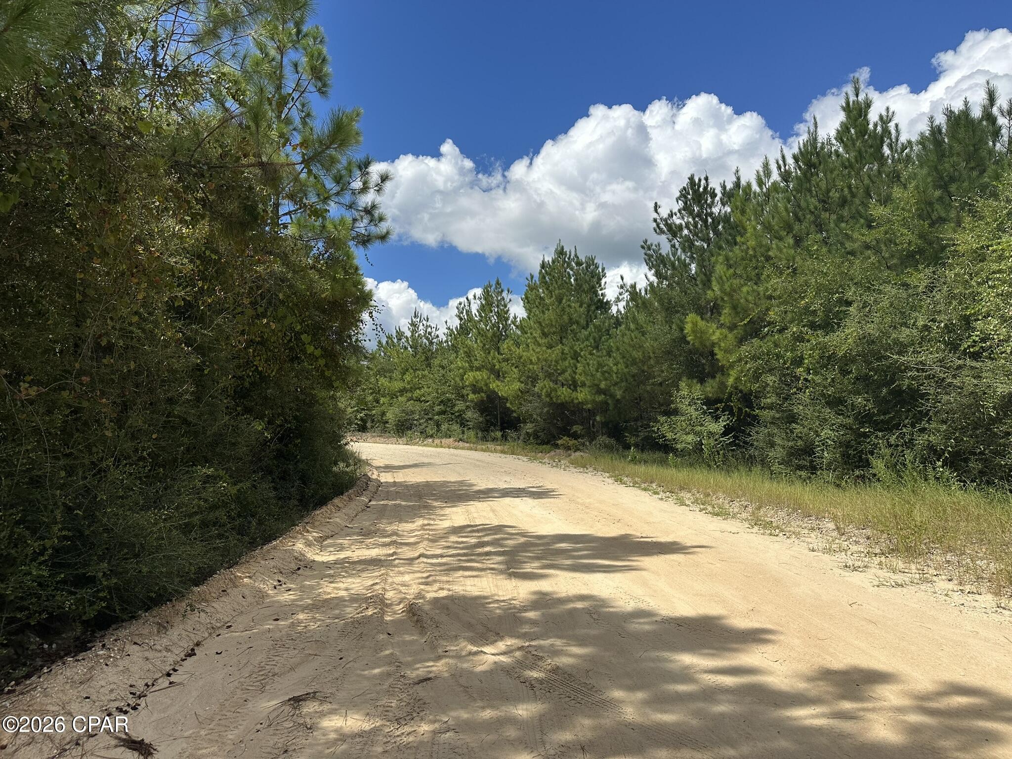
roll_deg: -2.5
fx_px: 702
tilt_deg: +8.0
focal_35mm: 24
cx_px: 506
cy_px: 380
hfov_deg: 71.6
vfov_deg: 56.8
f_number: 1.78
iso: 80
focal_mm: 6.86
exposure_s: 1/6623
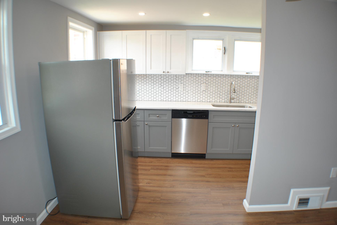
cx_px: 168
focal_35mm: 33
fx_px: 309
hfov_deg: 57.2
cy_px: 112
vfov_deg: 40.1
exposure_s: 1/60
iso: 200
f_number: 3.8
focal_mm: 22
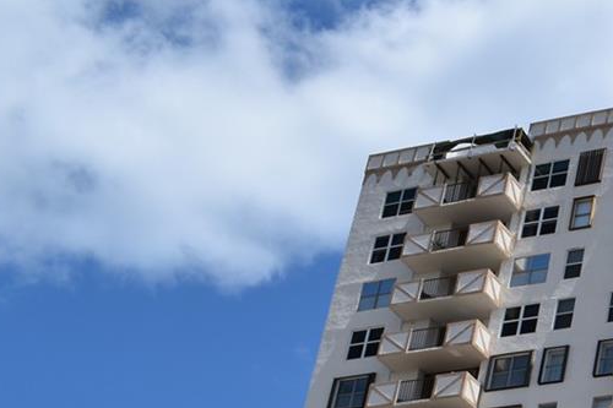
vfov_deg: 13.6
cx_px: 928
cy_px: 554
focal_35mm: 96
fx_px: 1634
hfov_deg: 18.7
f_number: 9
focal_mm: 20
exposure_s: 1/320
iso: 100
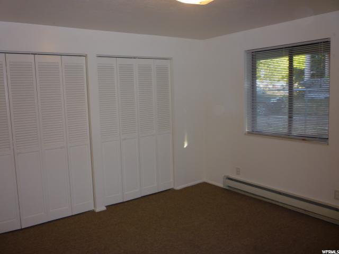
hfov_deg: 61.7
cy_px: 127
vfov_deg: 48.2
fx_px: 284
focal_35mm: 29
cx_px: 170
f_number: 3.3
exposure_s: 1/30
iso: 100
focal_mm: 5.2
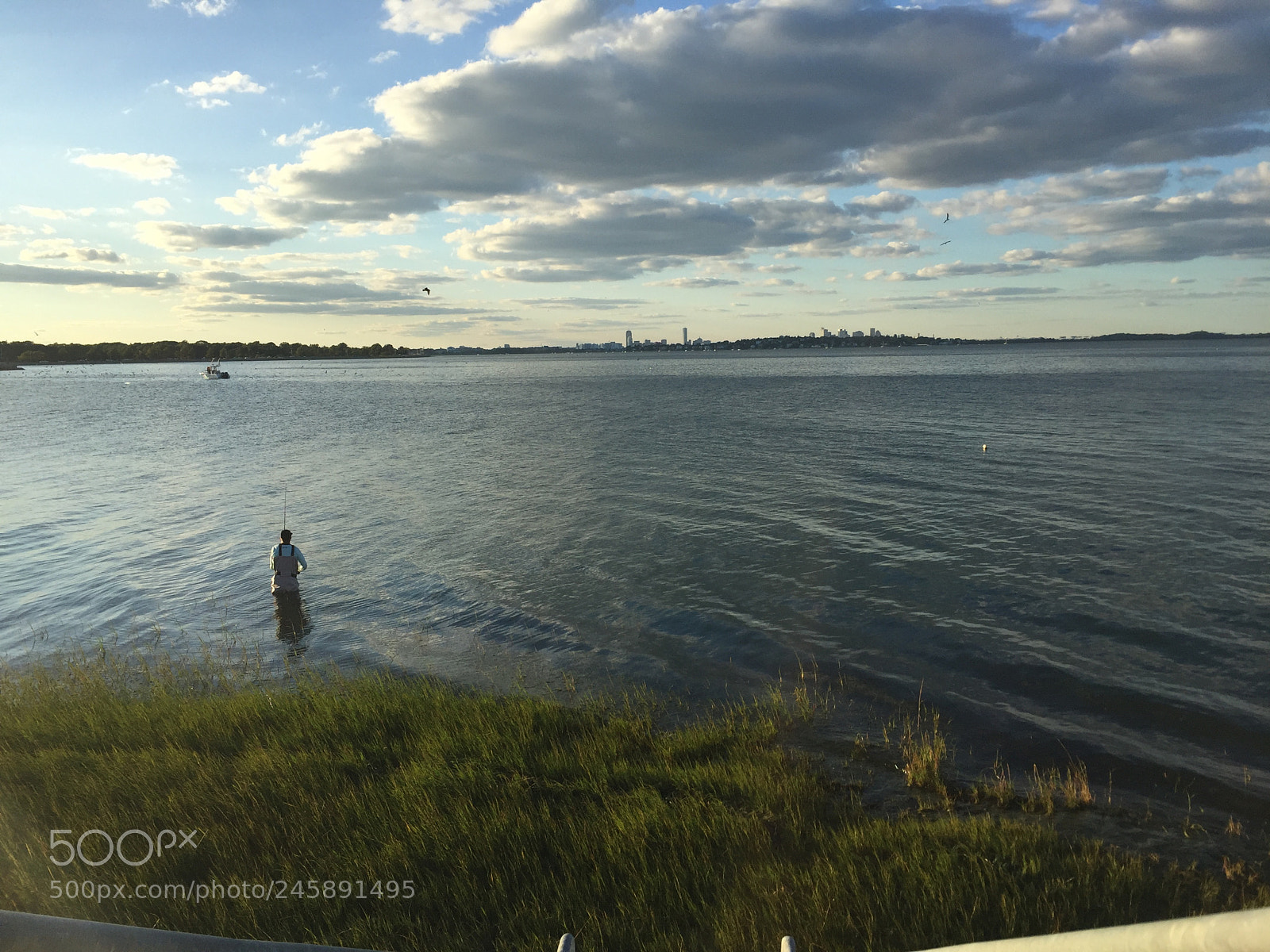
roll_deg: +0.7
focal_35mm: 29
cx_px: 635
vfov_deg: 48.2
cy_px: 476
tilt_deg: -7.1
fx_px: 1064
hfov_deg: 61.7
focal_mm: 4.15
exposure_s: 1/1582
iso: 32
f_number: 2.2
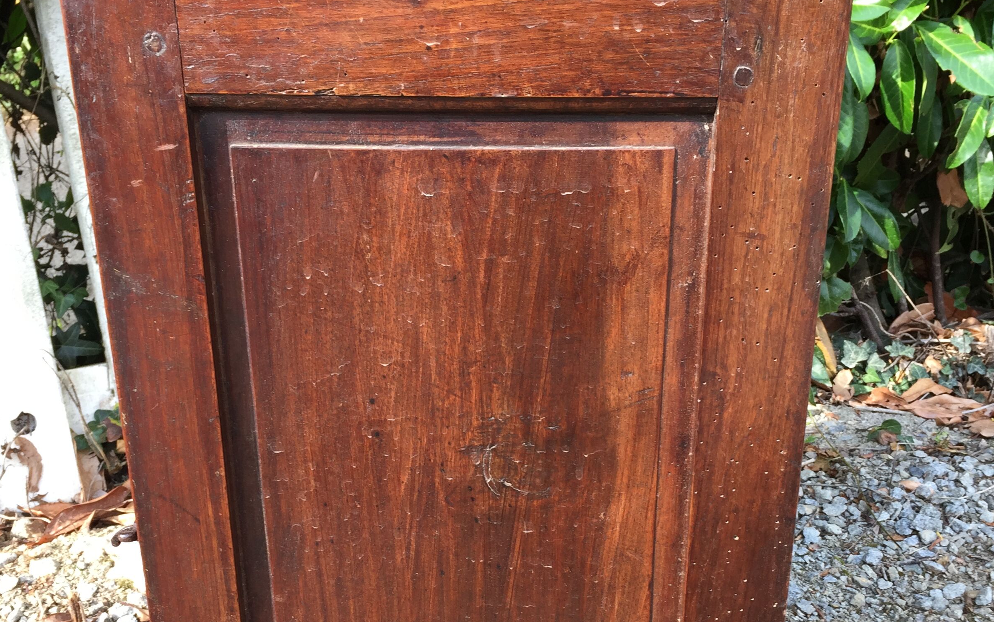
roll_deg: -0.6
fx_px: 1138
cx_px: 505
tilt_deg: -24.3
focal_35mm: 42
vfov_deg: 30.3
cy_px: 427
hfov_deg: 47.2
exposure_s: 1/128
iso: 32
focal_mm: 4.15
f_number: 2.2
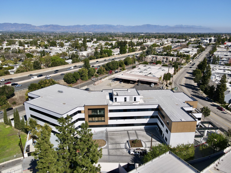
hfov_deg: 71.6
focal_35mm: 24
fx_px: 160
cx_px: 116
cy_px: 86
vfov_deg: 56.8
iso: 100
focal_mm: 4.5
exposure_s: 1/1000
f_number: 2.8
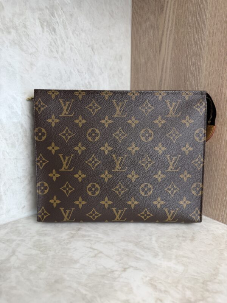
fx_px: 210
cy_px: 152
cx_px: 114
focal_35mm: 24
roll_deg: -0.3
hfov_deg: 56.8
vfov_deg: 71.6
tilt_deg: -13.1
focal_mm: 6.76
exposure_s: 1/120
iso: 80
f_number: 1.78
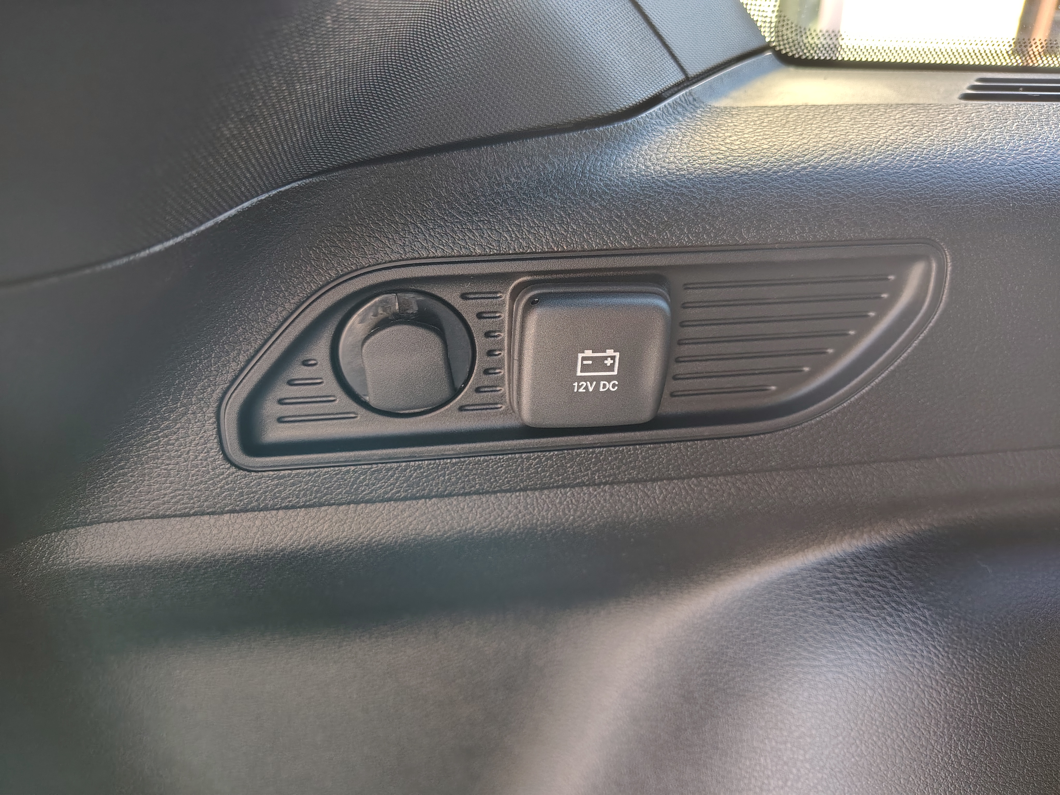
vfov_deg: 56.8
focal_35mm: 24
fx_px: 735
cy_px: 398
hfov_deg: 71.6
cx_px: 530
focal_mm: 5.56
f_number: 1.8
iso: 1494
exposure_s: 1/50
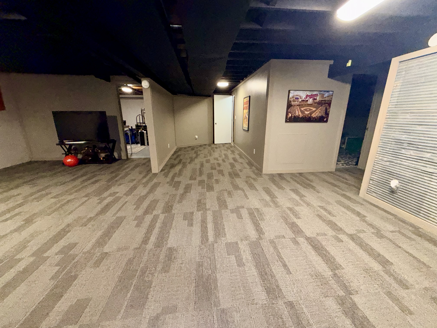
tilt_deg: -15.4
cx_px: 218
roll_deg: -0.5
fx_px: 177
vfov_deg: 85.7
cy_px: 164
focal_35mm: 14
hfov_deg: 102.1
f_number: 2.2
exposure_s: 1/60
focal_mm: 2.22
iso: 320
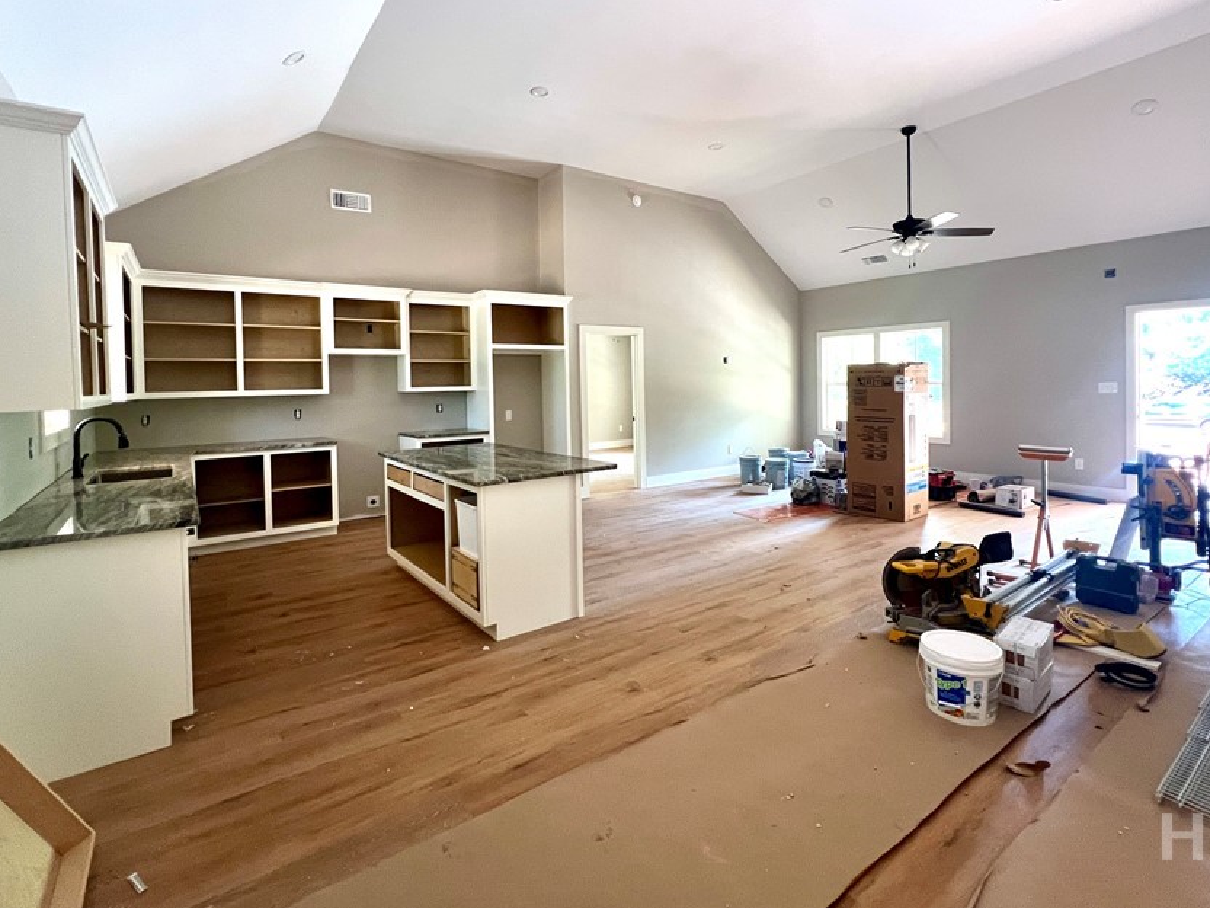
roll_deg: +1.8
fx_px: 559
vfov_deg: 77.7
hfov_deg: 94.5
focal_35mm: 16
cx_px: 617
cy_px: 394
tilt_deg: -1.3
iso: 320
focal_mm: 1.57
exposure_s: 1/60
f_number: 1.8
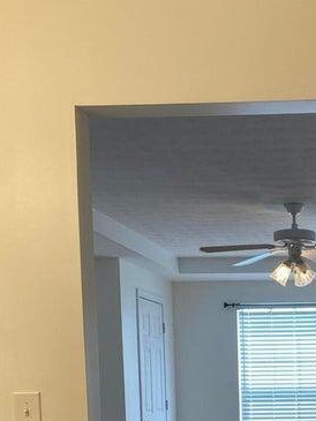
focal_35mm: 73
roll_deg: +1.7
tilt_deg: -5.0
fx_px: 888
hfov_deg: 19.5
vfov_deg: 24.7
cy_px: 471
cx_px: 329
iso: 64
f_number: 1.8
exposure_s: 1/120
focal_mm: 4.25
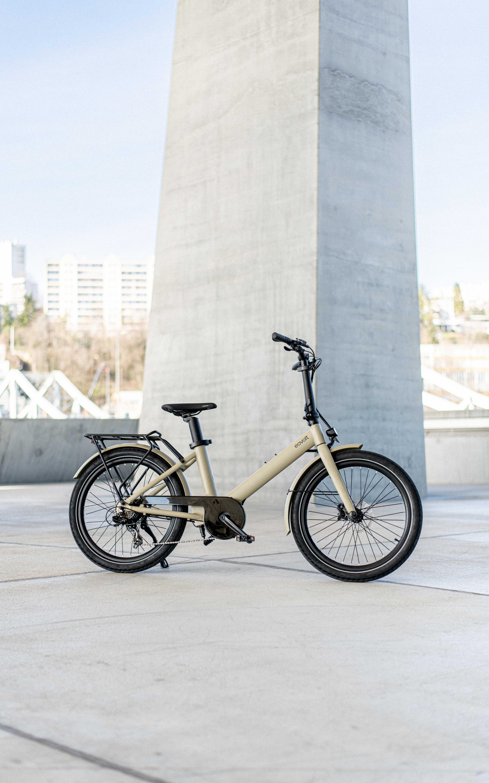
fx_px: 1088
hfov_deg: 25.3
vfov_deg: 39.6
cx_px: 234
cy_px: 392
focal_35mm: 51
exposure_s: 1/3200
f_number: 2
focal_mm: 50
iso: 100
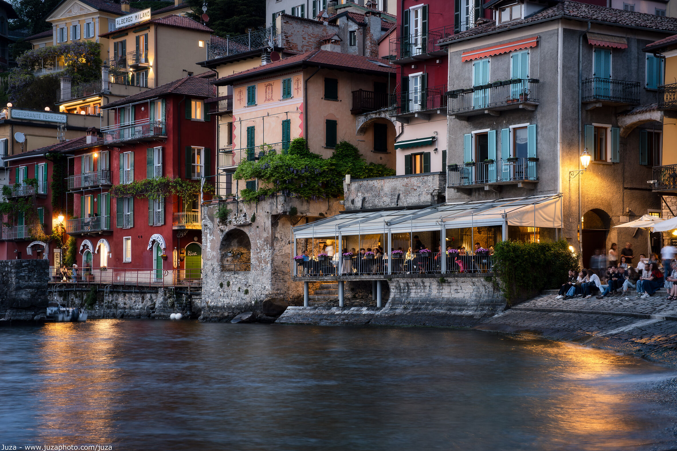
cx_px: 334
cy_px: 224
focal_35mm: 66
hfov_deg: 30.5
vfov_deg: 20.6
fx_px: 1240
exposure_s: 2.5
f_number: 8
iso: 100
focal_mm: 43.3
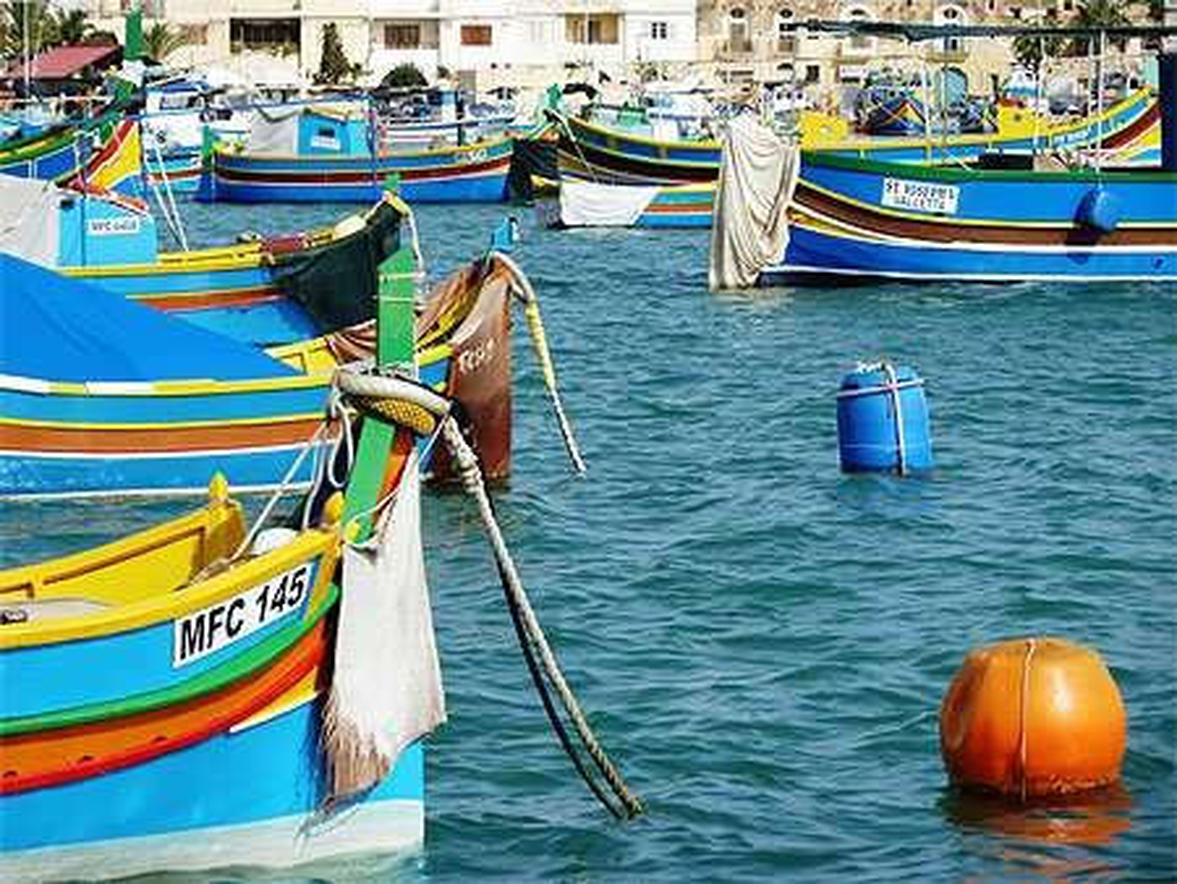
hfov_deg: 10.1
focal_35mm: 196
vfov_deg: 7.6
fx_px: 6668
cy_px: 442
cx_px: 588
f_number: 5.6
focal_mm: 32.1
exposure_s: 1/400
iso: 80
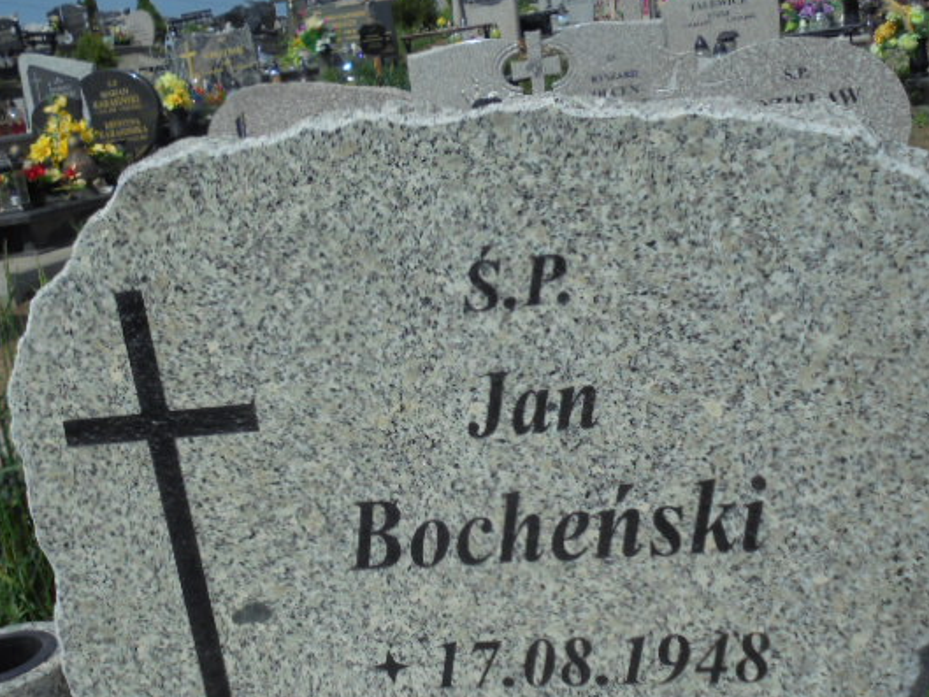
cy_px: 409
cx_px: 434
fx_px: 1235
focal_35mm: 46
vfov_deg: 31.5
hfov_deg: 41.2
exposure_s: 1/200
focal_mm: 6.9
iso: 100
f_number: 13.3
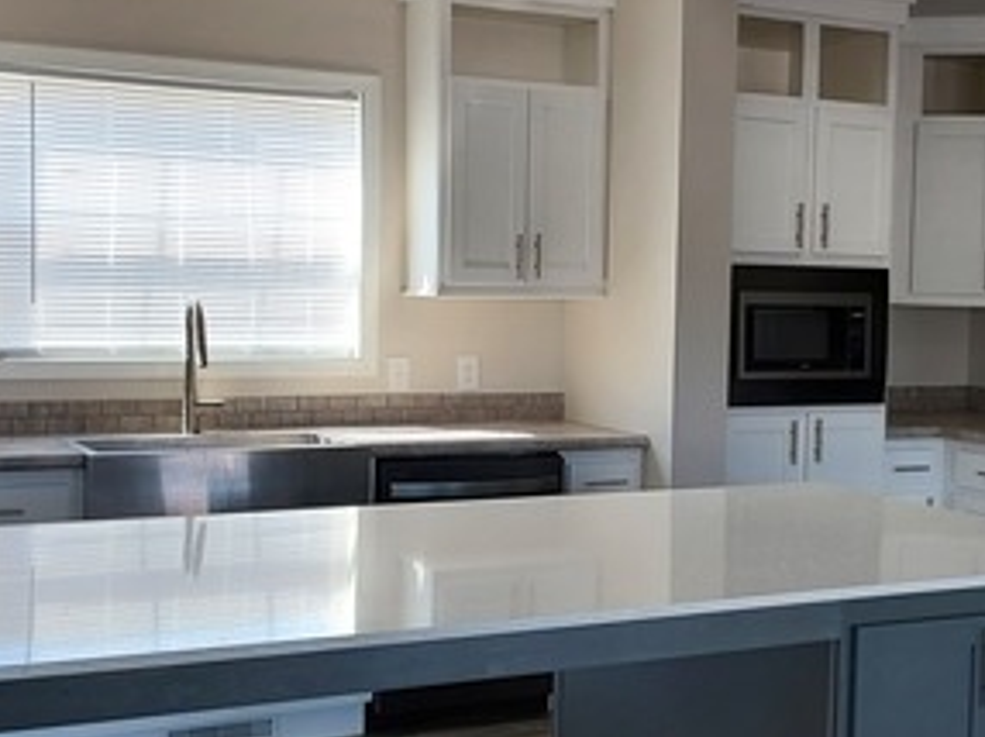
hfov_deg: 33.8
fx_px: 1592
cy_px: 389
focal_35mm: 56
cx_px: 722
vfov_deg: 26.1
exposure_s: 1/60
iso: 64
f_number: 1.8
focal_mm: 4.6
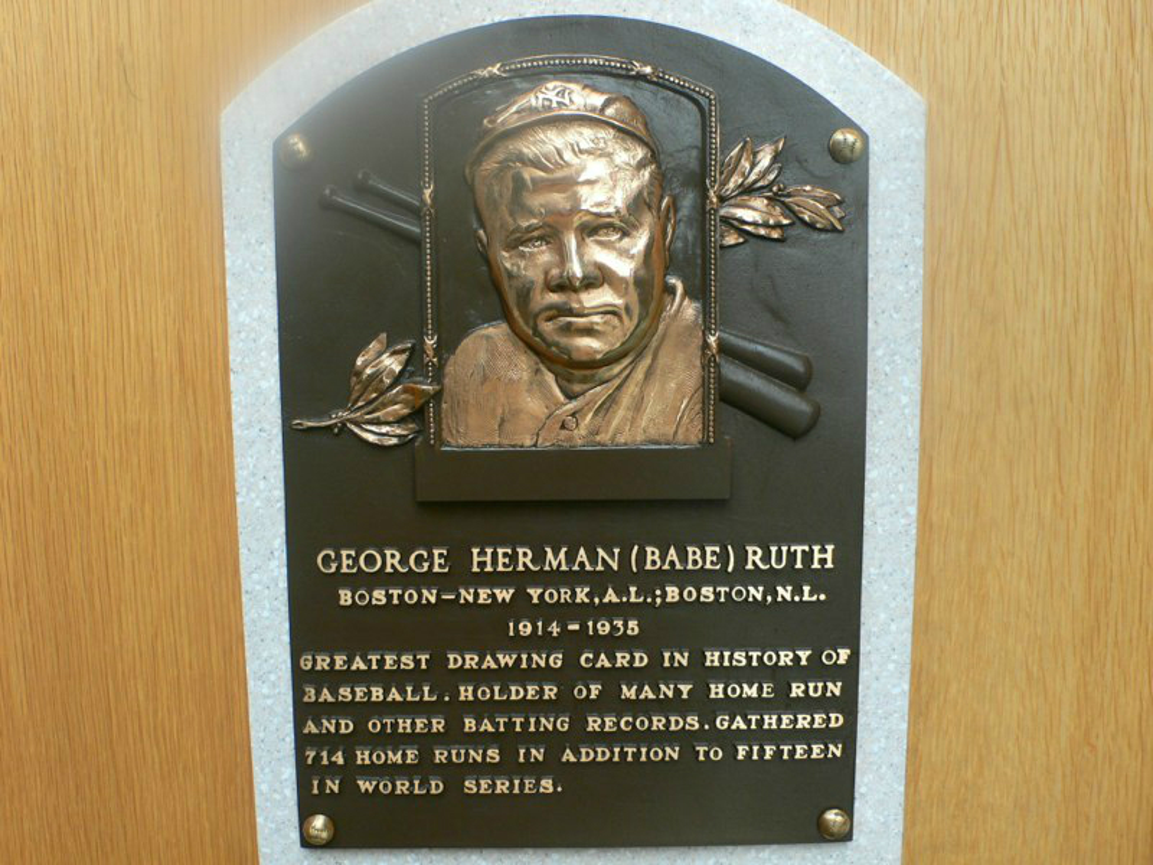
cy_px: 432
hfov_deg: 54.0
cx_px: 576
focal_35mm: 34
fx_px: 1132
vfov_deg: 41.8
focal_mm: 6.3
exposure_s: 1/50
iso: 80
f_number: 2.8
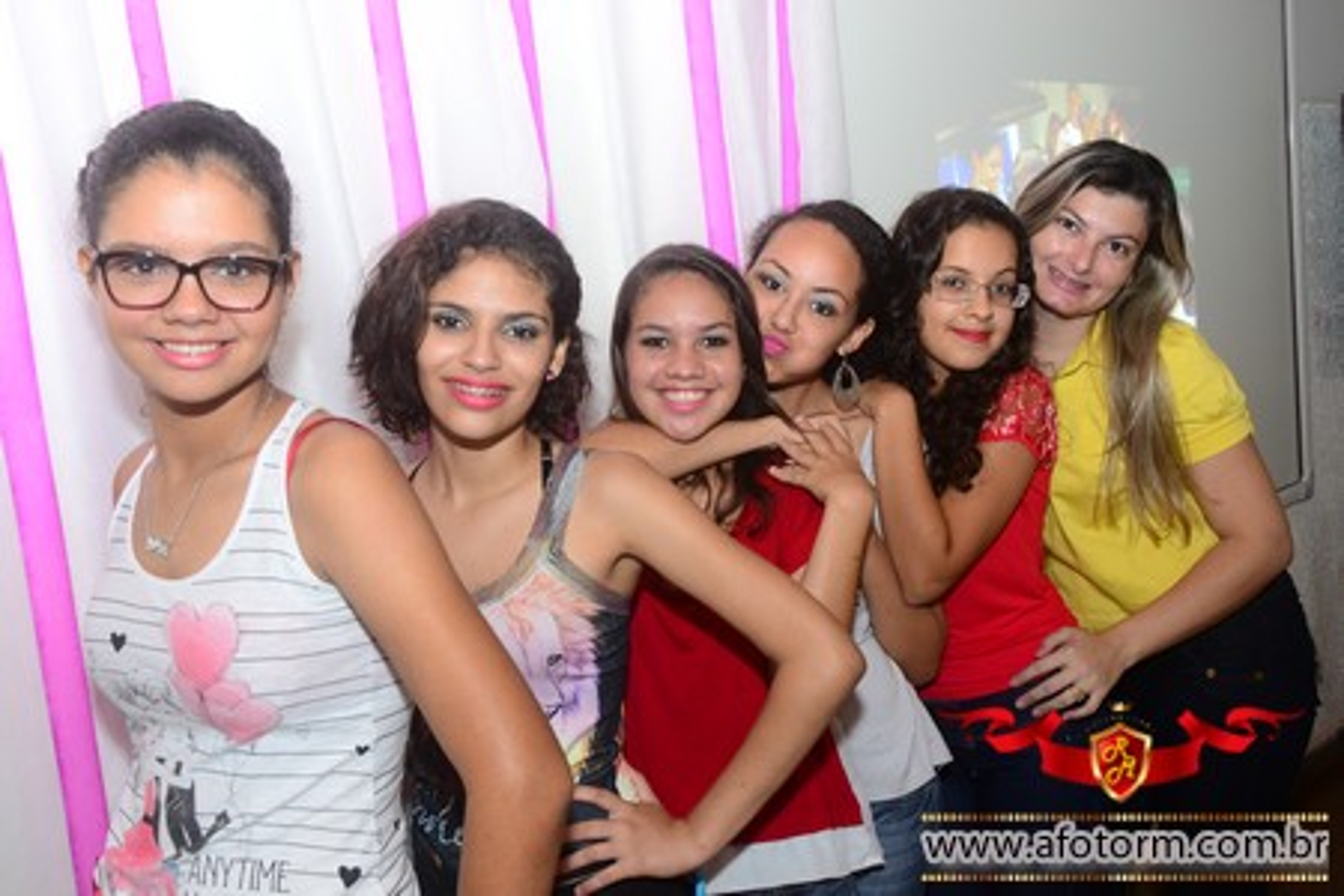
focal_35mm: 33
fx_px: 1232
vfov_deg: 40.0
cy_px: 448
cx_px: 672
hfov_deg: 57.2
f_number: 5.6
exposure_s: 1/80
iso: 800
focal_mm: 22
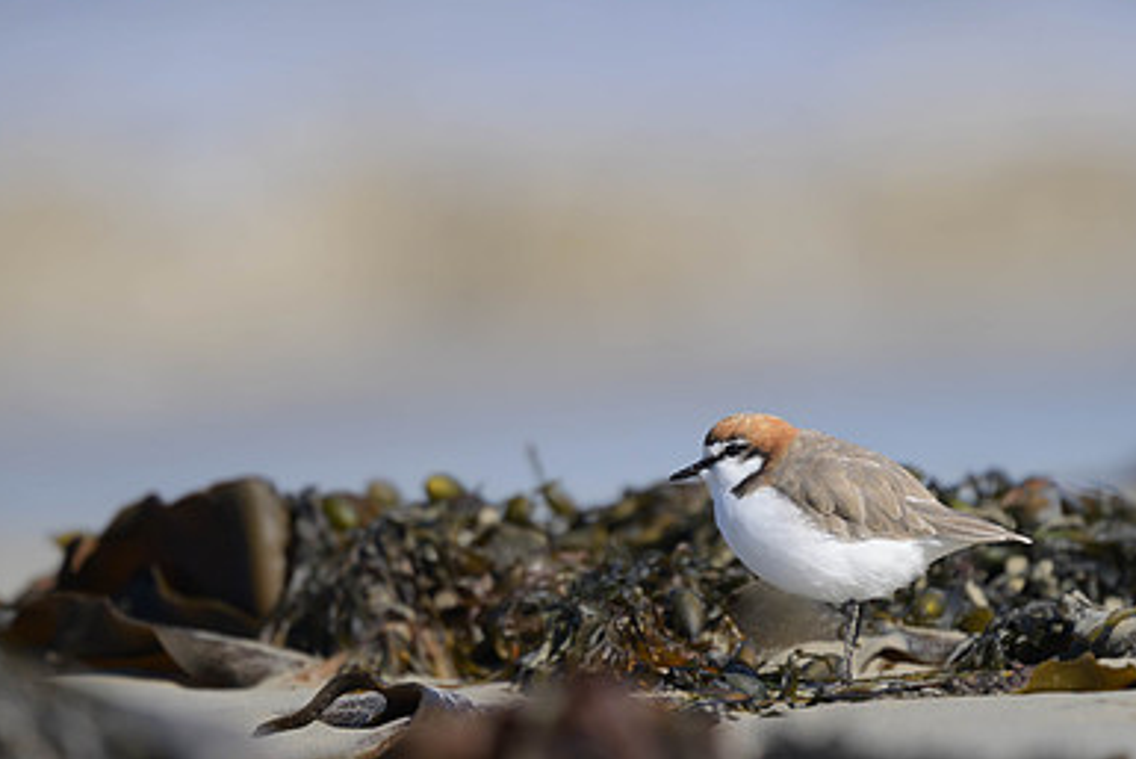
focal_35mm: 1264
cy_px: 431
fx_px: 39899
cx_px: 534
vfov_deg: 1.1
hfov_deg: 1.6
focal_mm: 560
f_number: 4
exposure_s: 1/3200
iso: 250
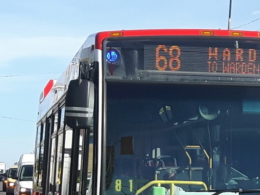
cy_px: 184
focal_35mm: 59
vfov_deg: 24.0
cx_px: 211
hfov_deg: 31.8
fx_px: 443
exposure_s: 1/1026
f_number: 1.9
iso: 40
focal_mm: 3.7
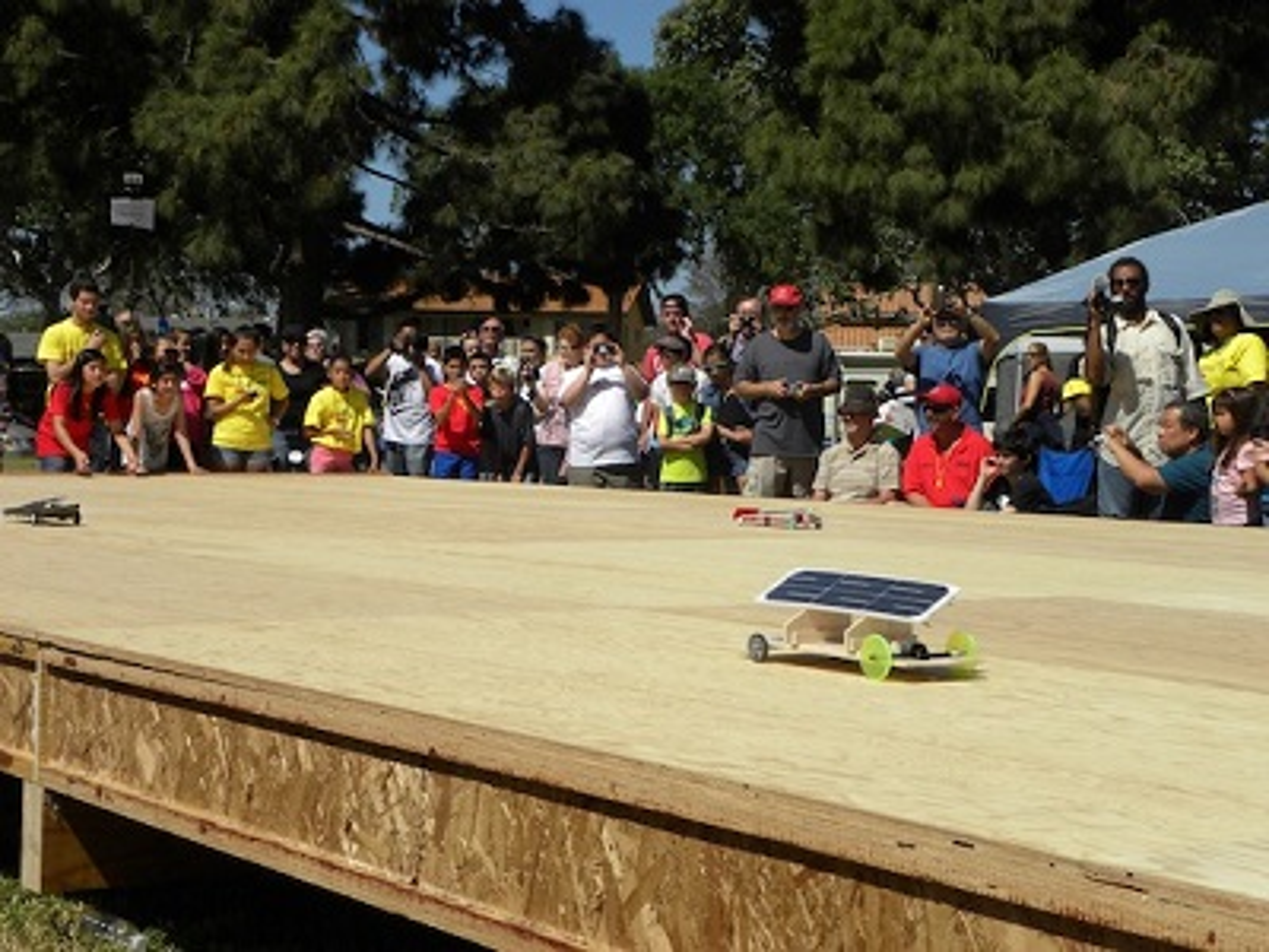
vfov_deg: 22.3
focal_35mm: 66
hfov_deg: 29.4
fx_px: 2420
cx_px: 634
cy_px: 476
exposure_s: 1/425
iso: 64
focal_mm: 11.8
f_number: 6.3
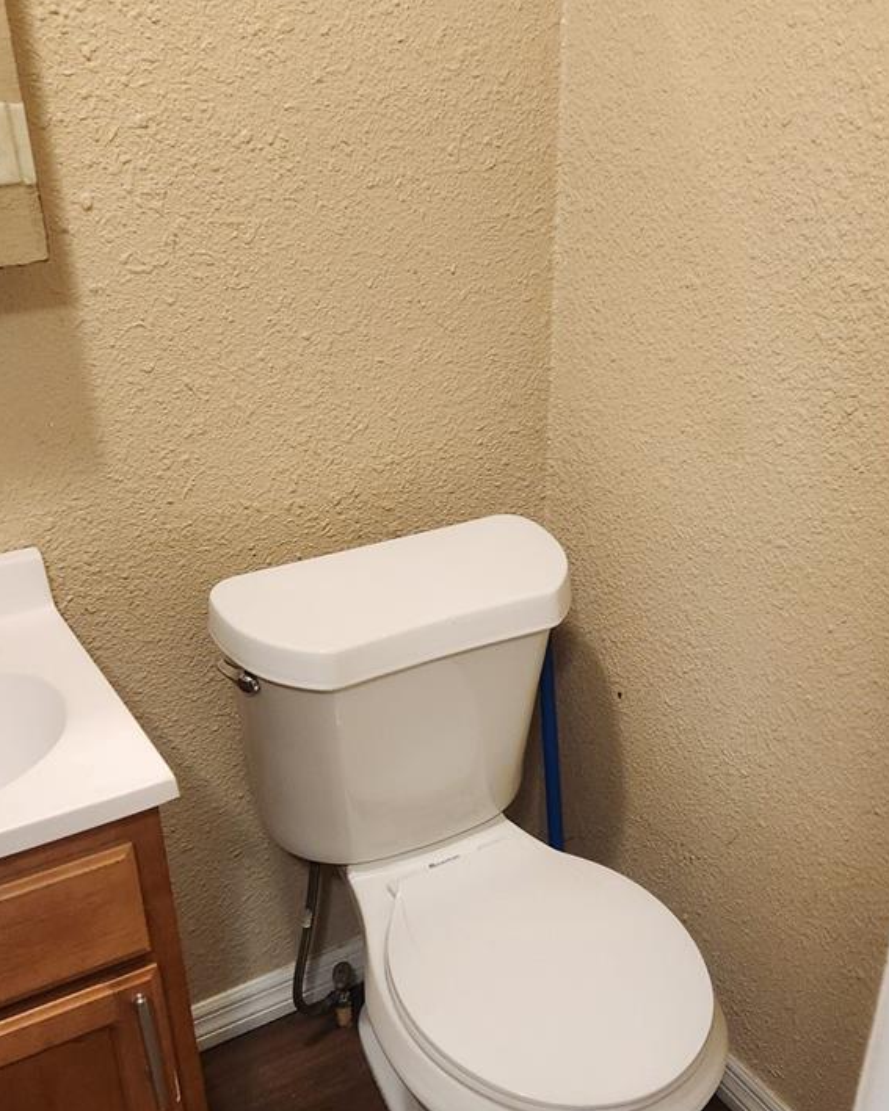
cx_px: 423
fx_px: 1250
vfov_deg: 47.3
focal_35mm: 38
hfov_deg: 39.1
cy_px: 727
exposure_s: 1/120
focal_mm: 5.4
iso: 500
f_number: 1.8
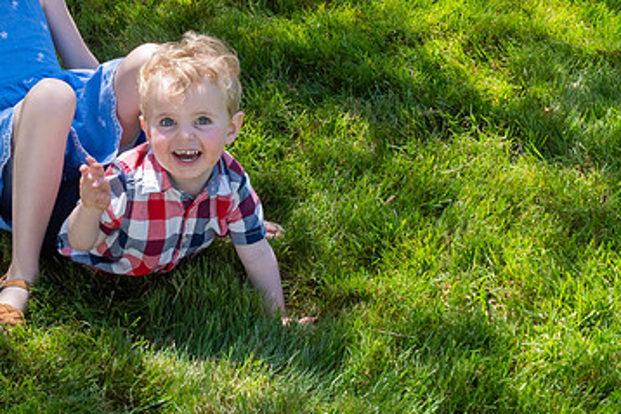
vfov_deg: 19.9
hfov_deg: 29.1
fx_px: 1173
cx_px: 139
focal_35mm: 68
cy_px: 107
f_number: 11
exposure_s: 1/400
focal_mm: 28
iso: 640
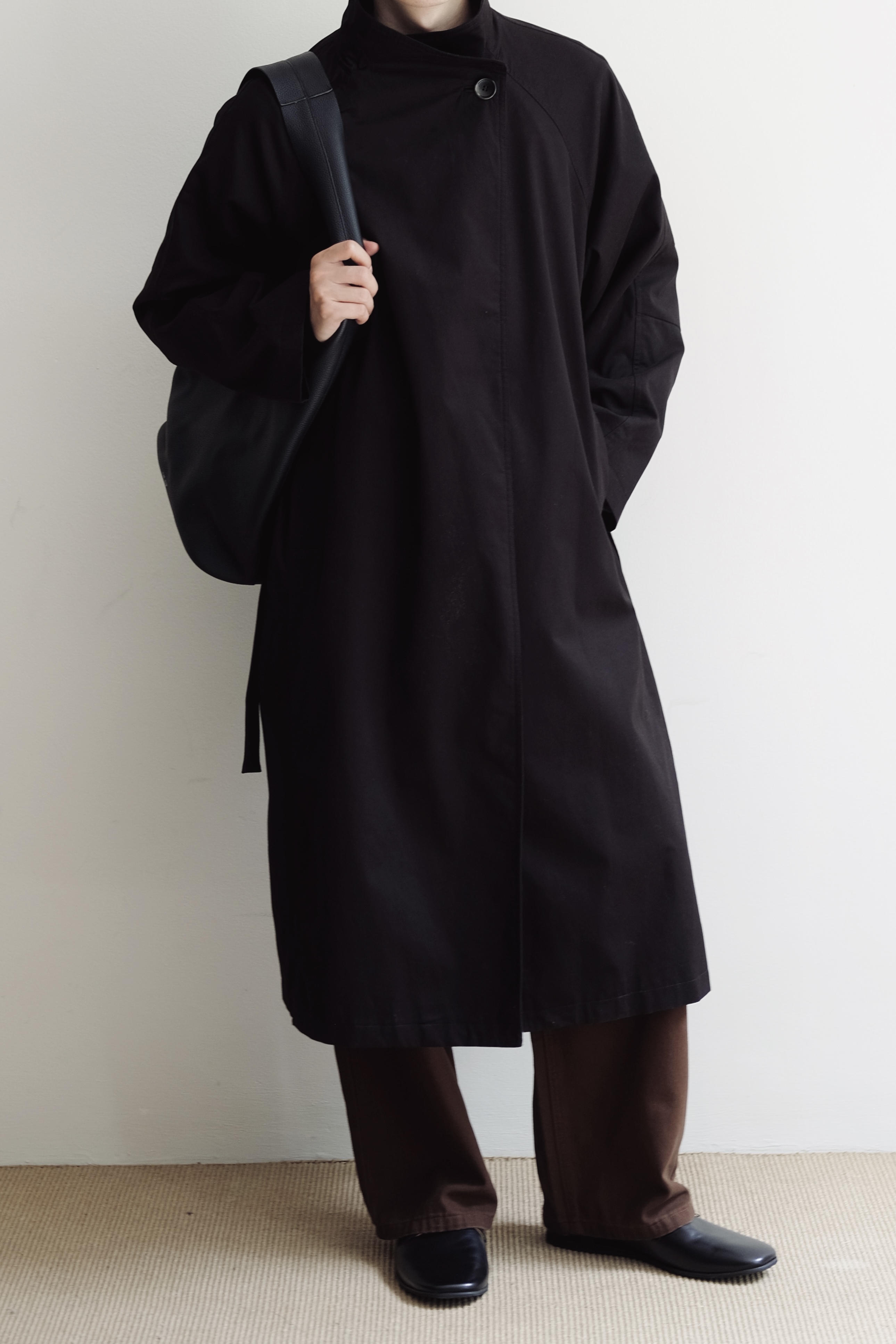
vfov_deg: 37.5
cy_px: 672
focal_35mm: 53
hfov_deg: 25.5
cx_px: 448
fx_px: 1978
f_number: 2.2
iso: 320
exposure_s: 1/85
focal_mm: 35
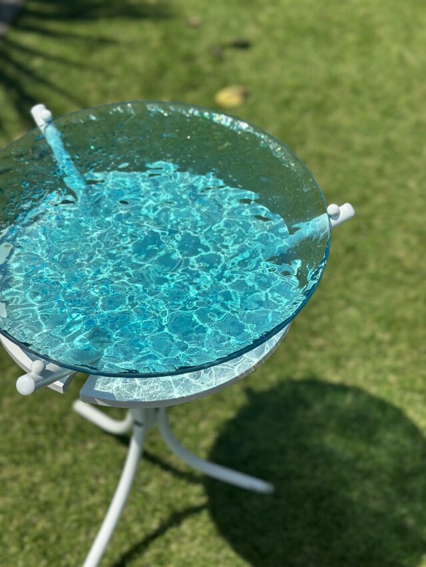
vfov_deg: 39.7
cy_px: 284
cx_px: 213
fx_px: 787
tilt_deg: -45.8
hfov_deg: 30.3
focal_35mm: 48
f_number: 1.78
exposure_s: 1/13699
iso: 100
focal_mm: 6.86
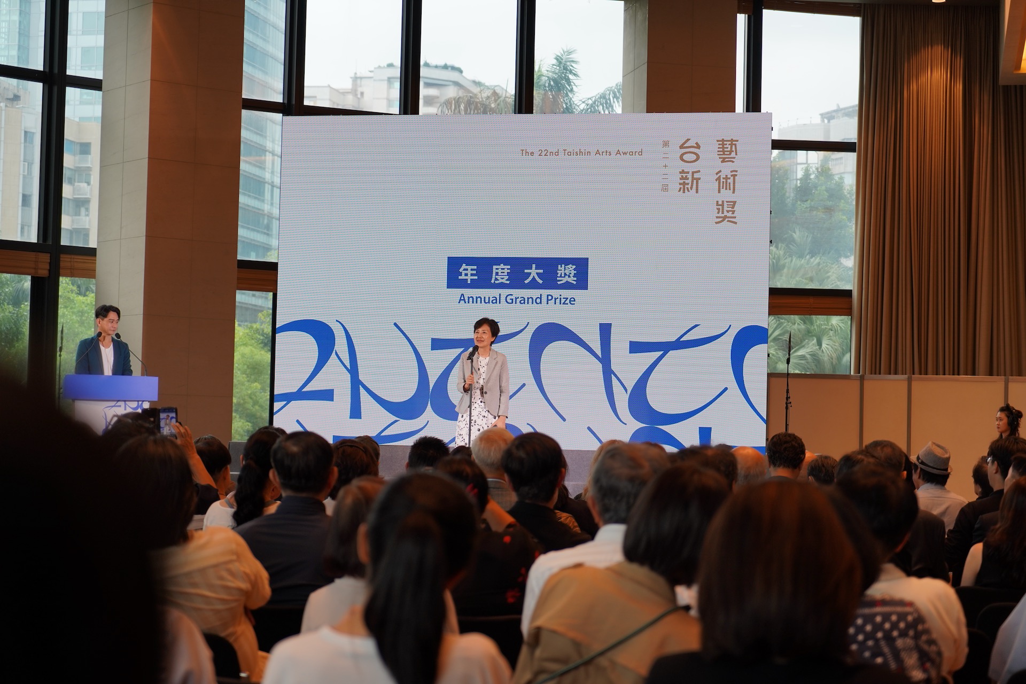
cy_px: 342
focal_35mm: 70
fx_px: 1995
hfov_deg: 28.8
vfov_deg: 19.5
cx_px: 513
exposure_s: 1/80
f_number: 4
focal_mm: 70
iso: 250
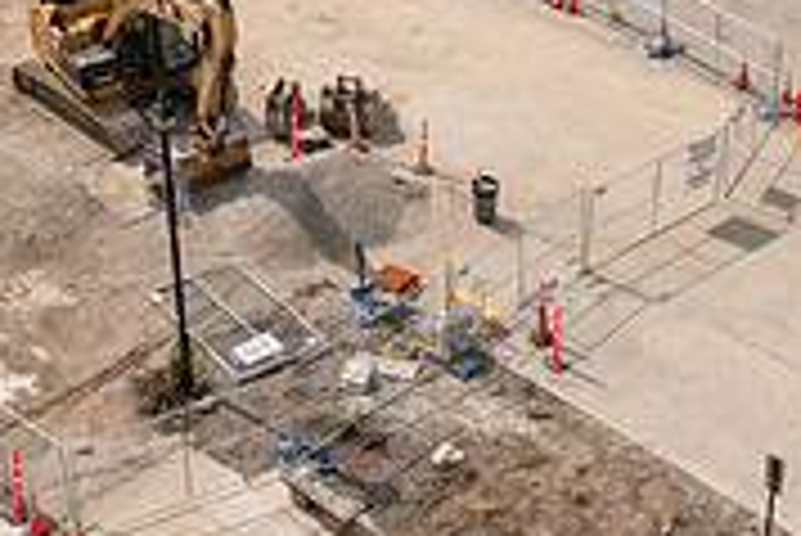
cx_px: 400
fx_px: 1737
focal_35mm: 78
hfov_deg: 26.0
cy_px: -47
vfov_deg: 17.0
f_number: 5.6
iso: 64
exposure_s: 1/640
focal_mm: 24
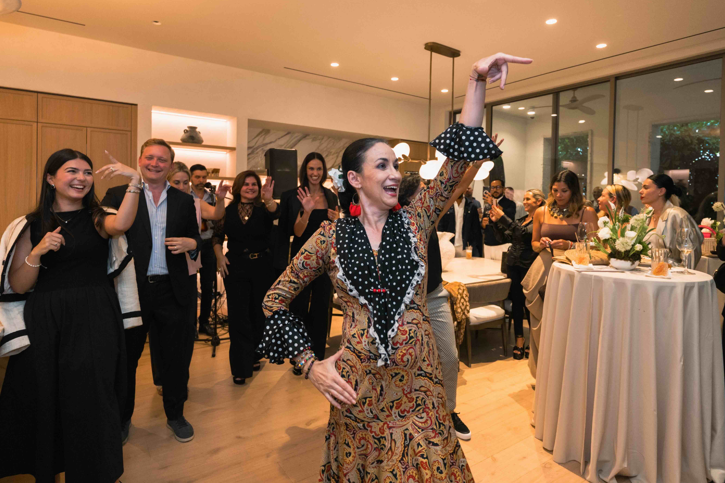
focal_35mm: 21
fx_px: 423
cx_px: 372
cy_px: 209
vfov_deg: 59.3
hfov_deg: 81.2
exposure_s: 1/250
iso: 2500
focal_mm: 16
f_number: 2.8
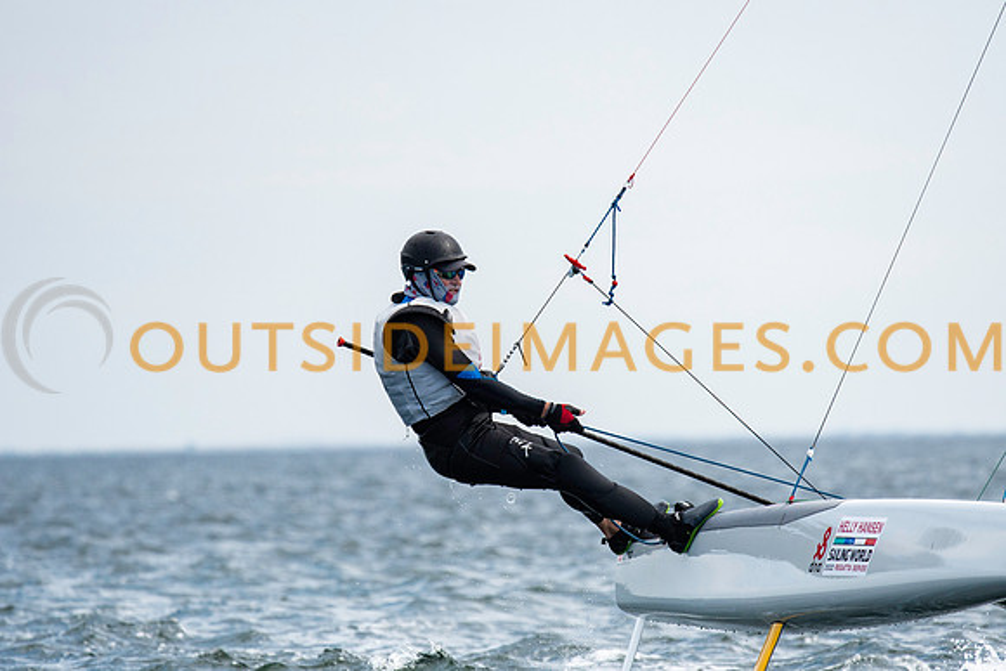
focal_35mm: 450
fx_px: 12577
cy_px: 336
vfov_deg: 3.1
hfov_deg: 4.6
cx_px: 503
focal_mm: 300
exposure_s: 1/5000
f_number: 5
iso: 400
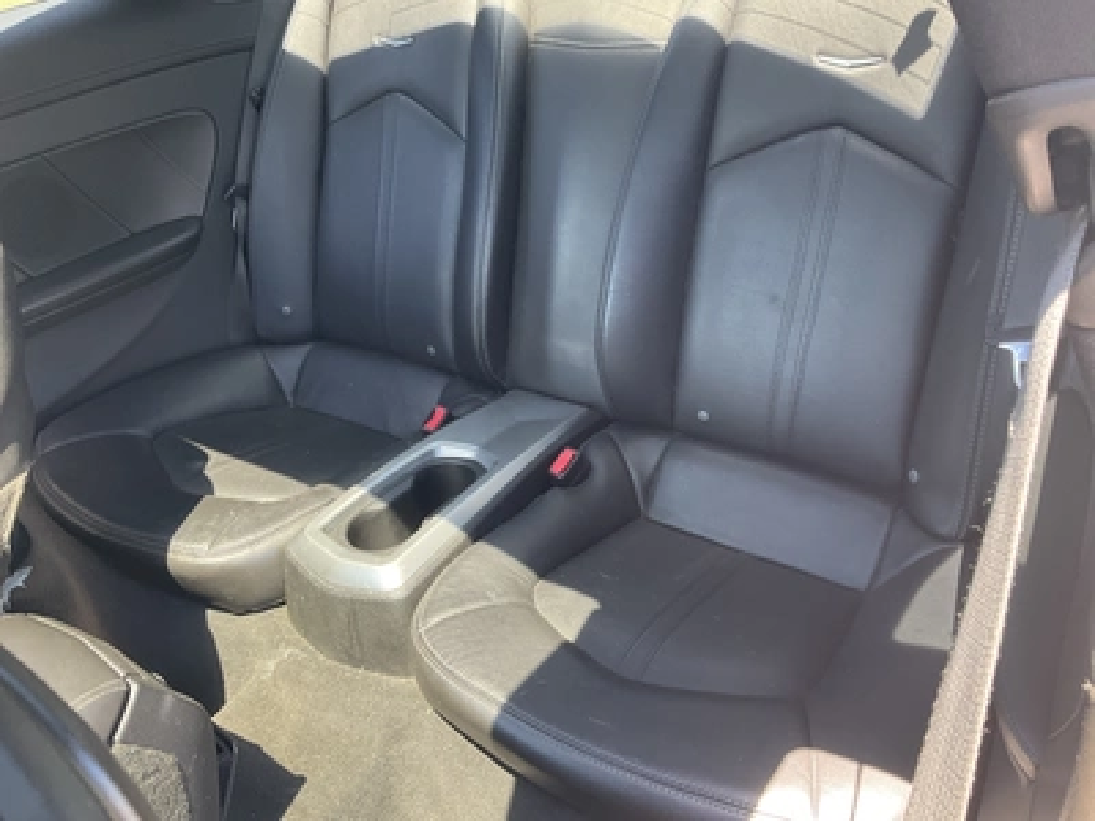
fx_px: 917
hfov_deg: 61.7
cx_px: 548
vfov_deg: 48.2
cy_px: 410
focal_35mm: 29
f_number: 1.8
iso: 64
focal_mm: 3
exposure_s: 1/74
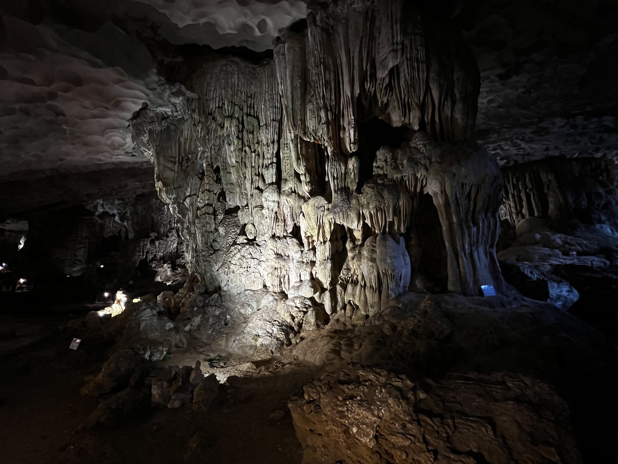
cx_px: 309
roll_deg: +1.4
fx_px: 232
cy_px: 232
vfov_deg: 89.9
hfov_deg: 106.2
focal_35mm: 13
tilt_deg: +9.7
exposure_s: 1/52
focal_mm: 1.57
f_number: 1.8
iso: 1000
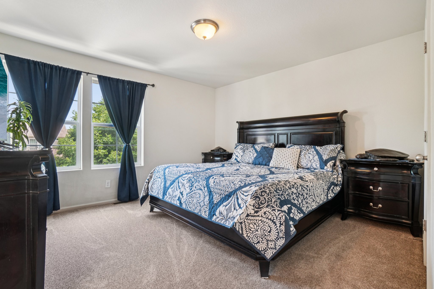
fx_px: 181
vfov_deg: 77.3
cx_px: 217
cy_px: 144
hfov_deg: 100.4
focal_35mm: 15
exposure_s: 1/13
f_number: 8
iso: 400
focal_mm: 10
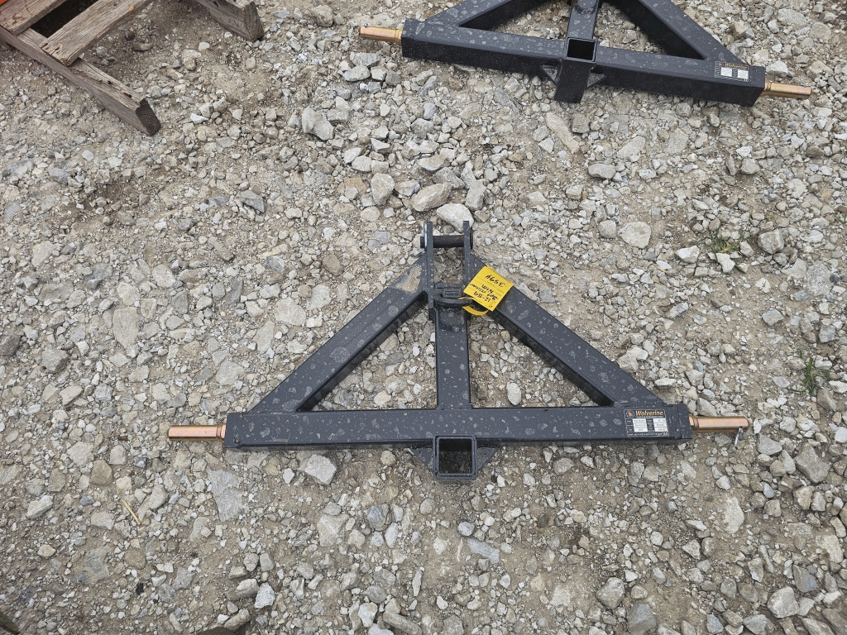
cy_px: 318
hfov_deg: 73.9
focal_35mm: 23
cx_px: 424
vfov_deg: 58.9
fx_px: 563
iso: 10
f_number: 1.7
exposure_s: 1/652
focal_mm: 6.3
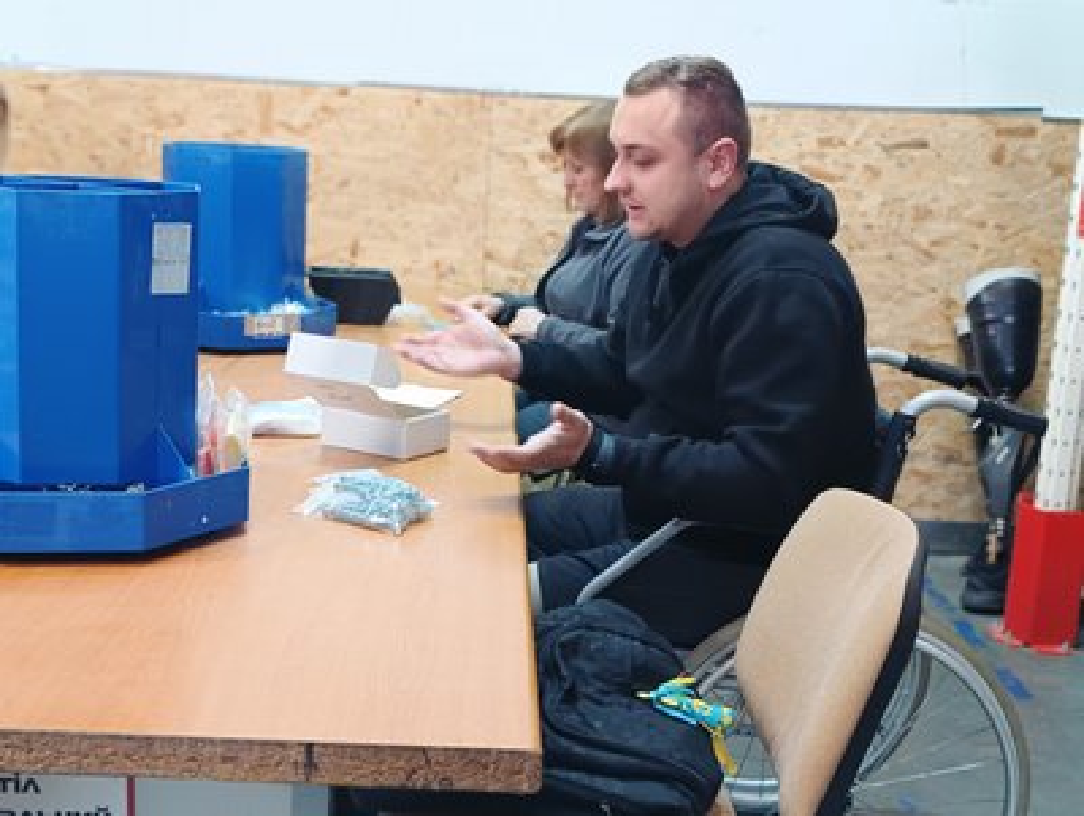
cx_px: 542
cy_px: 408
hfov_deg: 41.2
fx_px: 1442
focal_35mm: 46
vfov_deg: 31.6
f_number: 5.6
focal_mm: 6.06
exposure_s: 1/33.3
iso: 800
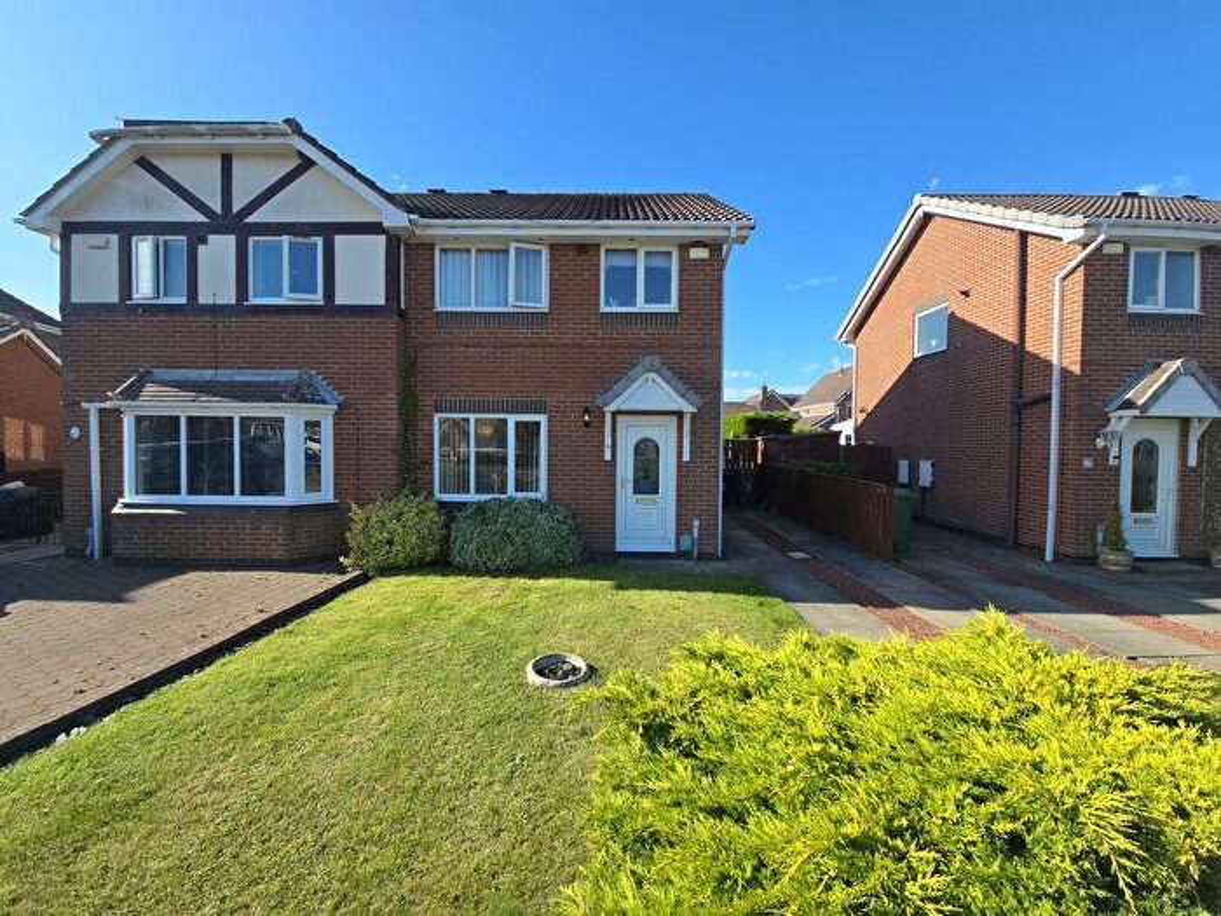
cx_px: 610
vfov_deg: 89.9
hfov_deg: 106.2
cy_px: 458
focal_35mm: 13
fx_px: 459
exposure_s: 1/1332
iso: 50
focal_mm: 2.2
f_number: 2.2
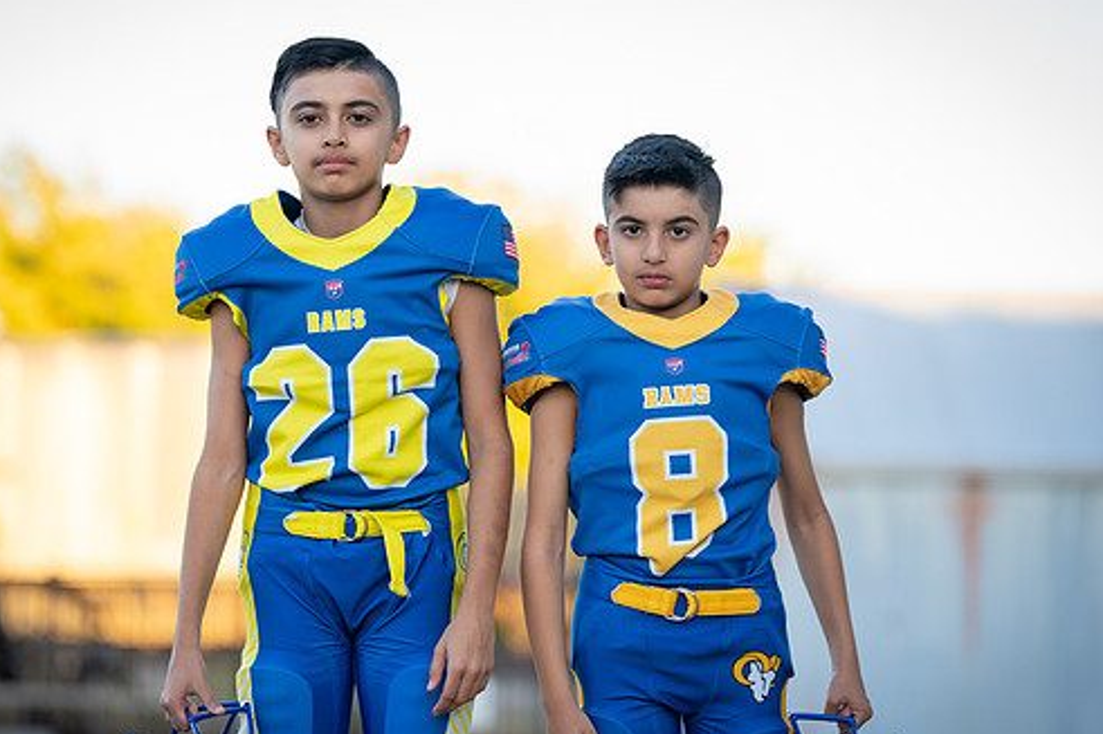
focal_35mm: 156
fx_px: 4778
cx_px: 499
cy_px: 385
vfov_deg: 8.8
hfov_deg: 13.2
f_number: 2.8
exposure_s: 1/320
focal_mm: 132
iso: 250
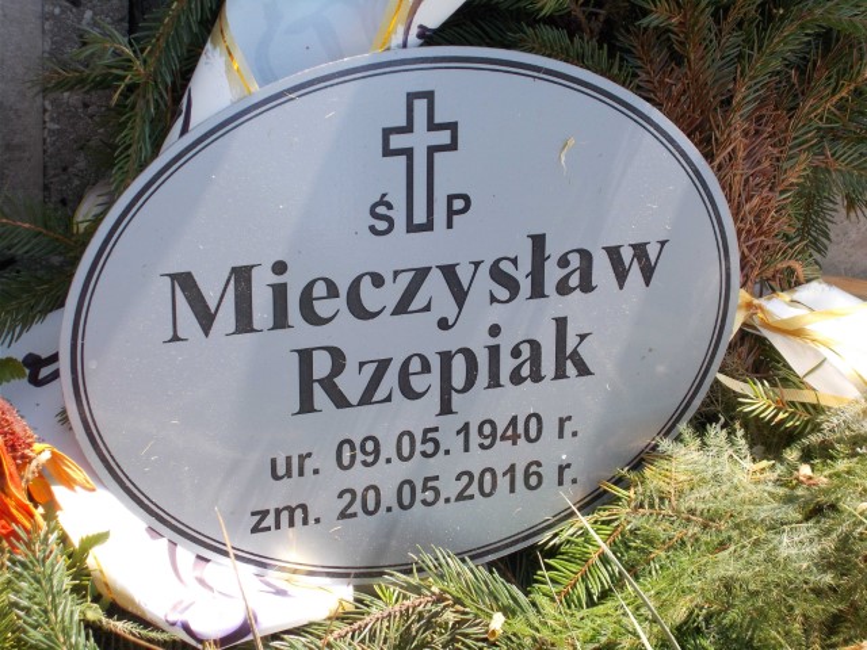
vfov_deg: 17.2
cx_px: 434
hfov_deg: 22.8
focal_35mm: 86
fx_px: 2154
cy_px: 325
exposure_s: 1/100
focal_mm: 15.4
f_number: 6.3
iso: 80
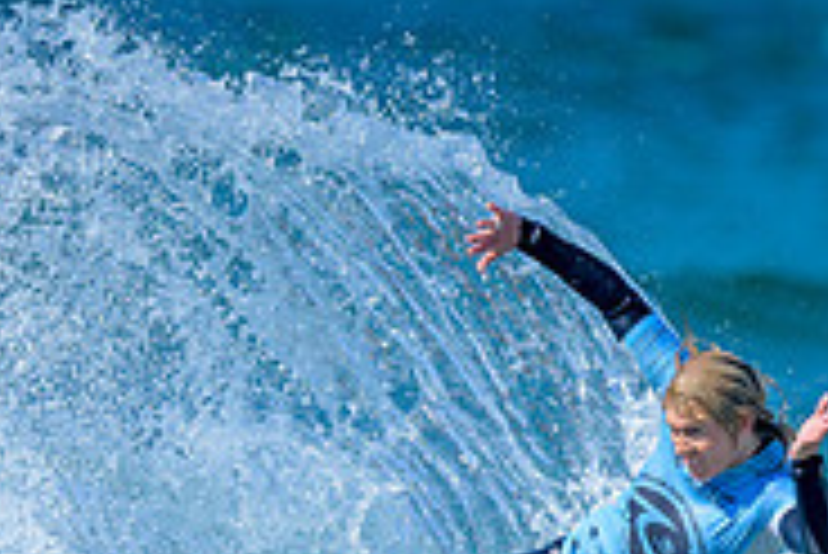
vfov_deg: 0.4
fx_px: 71331
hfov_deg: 0.7
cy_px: 831
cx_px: 279
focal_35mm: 3099
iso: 320
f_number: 6.3
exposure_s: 1/2000
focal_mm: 800
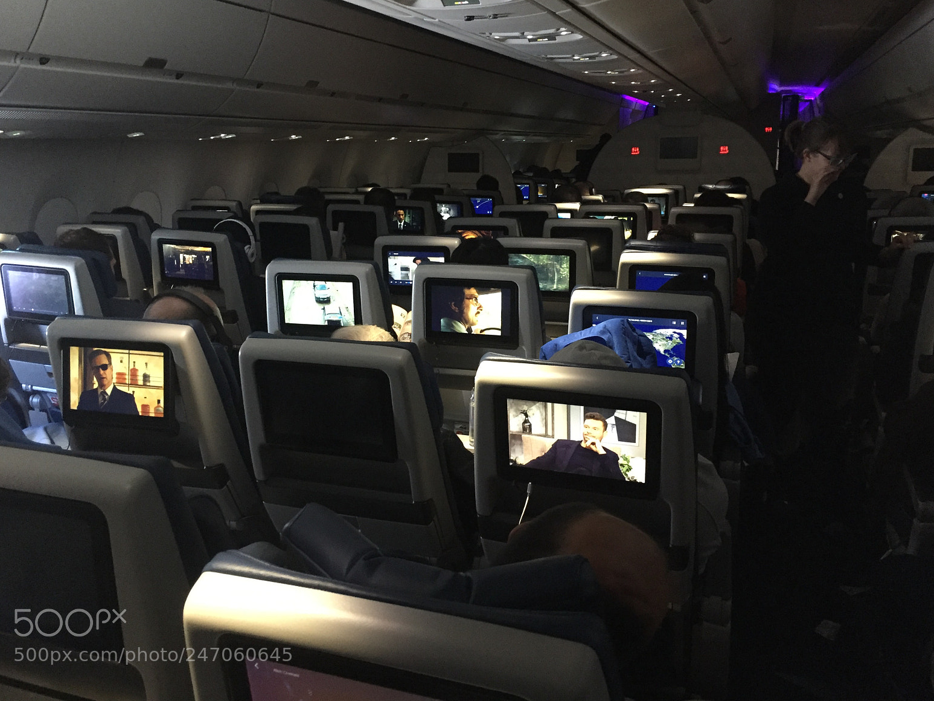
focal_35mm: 30
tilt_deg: -12.2
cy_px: 340
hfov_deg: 60.0
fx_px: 809
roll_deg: -0.2
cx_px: 459
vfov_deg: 46.8
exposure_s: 1/15
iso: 250
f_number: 2.2
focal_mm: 4.15
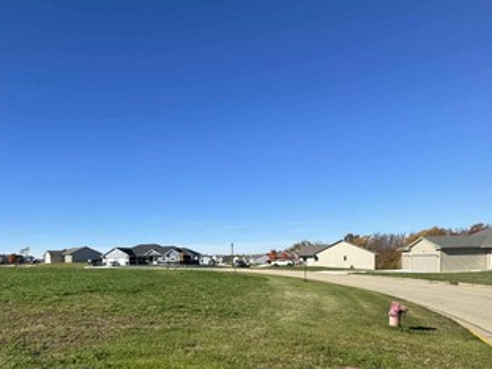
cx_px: 159
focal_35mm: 23
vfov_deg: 56.1
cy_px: 276
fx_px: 327
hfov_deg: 71.5
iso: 50
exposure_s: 1/2028
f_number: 2.2
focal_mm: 2.22
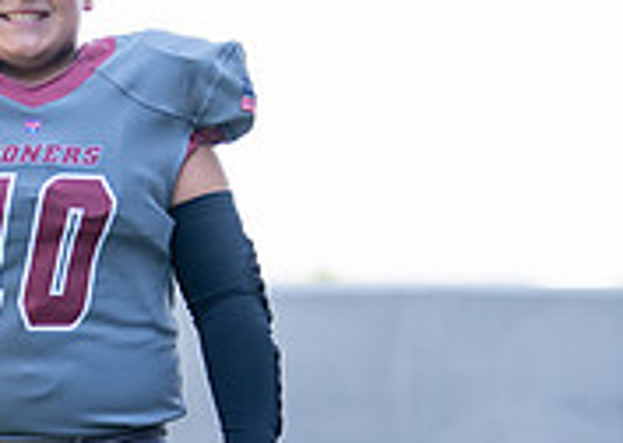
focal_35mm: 188
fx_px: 3323
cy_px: 474
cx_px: 123
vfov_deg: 7.6
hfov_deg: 10.7
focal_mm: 50
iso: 100
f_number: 1.2
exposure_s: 1/1600
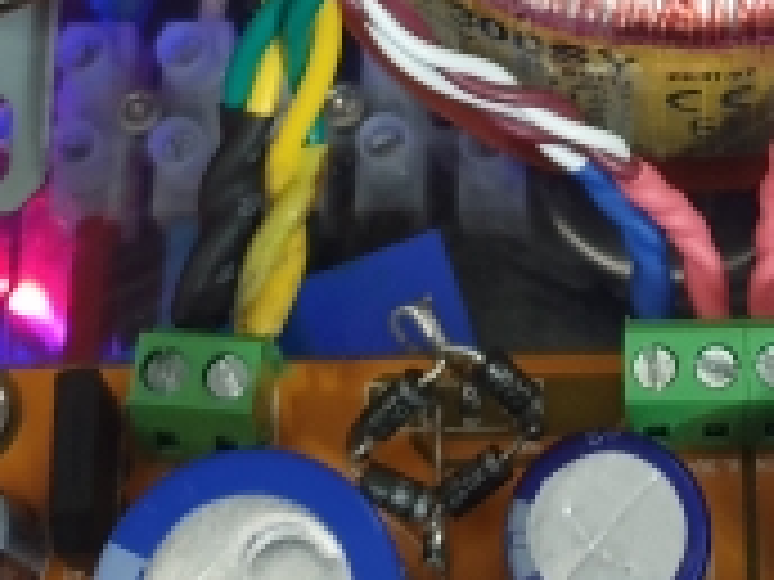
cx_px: 648
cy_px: -36
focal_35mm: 109
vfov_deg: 13.3
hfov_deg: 17.8
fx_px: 2437
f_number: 1.5
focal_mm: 4.3
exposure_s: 1/17
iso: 250
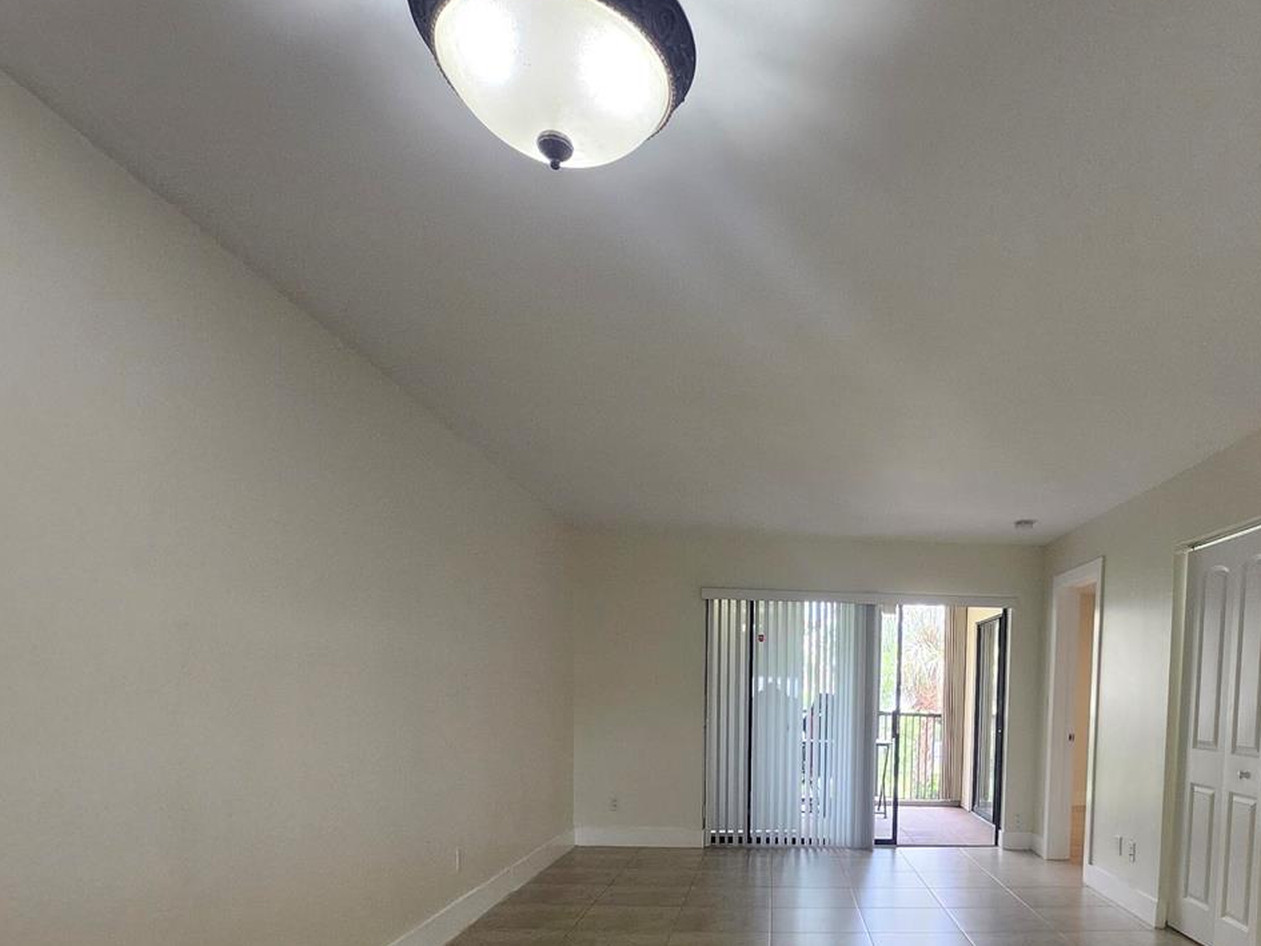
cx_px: 851
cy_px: 738
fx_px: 802
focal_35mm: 22
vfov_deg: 57.2
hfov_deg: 73.8
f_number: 2.2
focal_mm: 1.74
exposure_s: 1/60
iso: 160
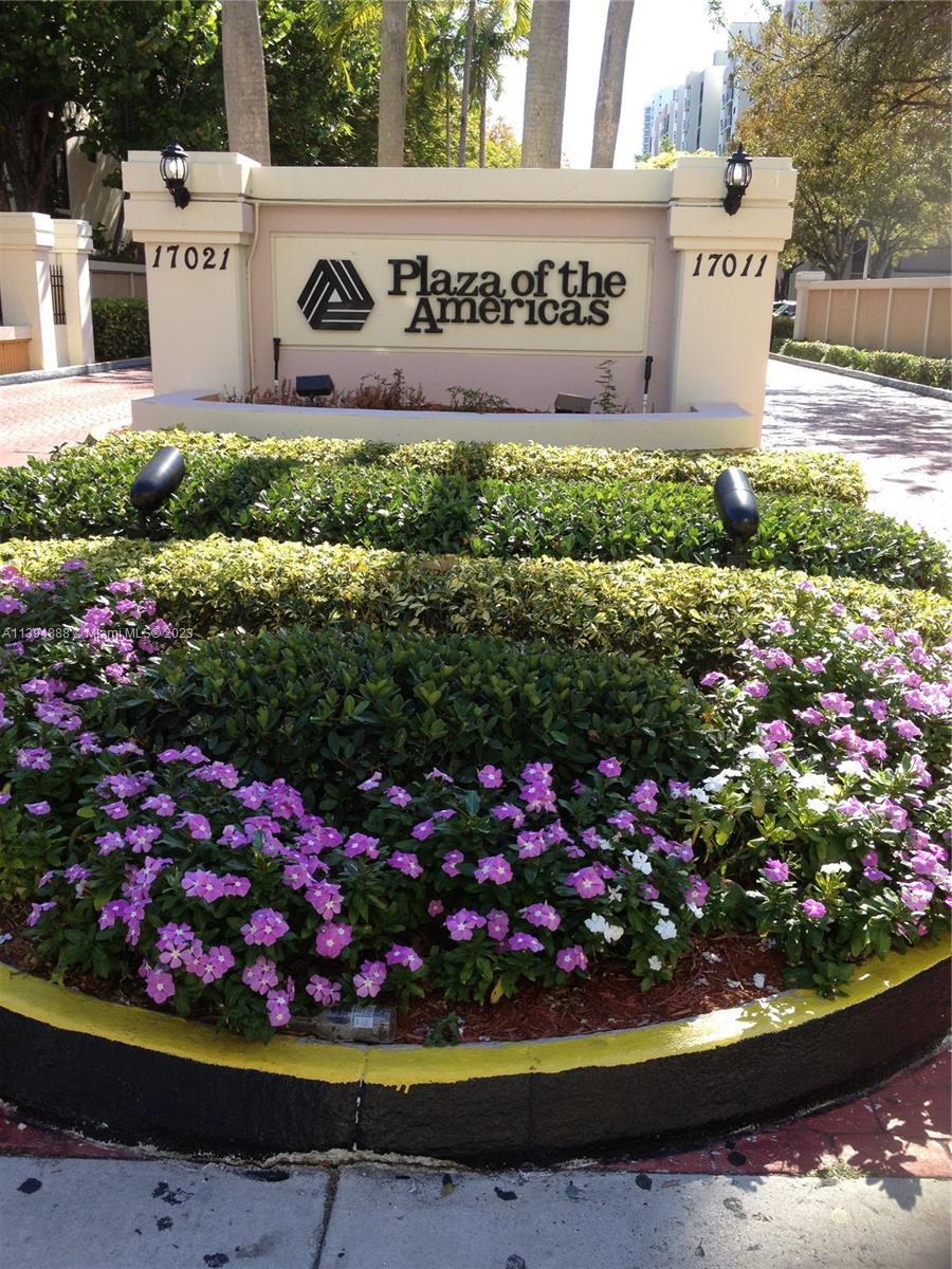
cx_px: 476
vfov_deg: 52.6
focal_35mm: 35
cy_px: 634
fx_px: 1283
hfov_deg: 40.7
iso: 50
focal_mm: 4.28
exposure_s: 1/464
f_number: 2.4
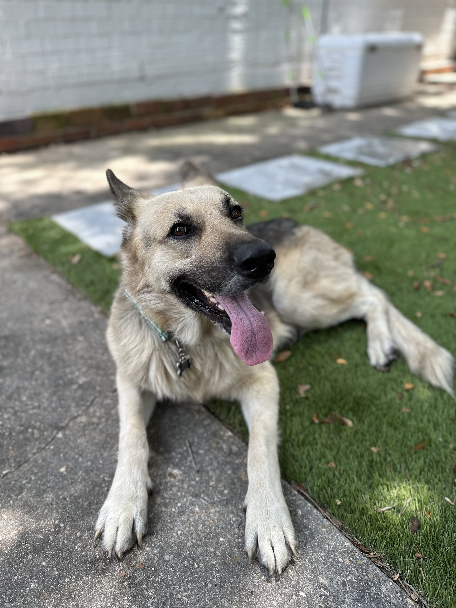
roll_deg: +1.7
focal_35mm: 24
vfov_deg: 71.6
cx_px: 228
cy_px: 304
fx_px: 421
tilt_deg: -32.5
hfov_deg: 56.8
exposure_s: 1/409
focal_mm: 6.86
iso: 80
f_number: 1.78
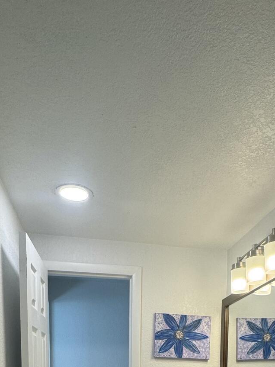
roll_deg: -1.4
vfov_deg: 41.9
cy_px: 417
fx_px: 350
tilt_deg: -6.8
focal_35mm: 33
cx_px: 144
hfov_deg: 42.9
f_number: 2.2
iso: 100
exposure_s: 1/120
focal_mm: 2.22
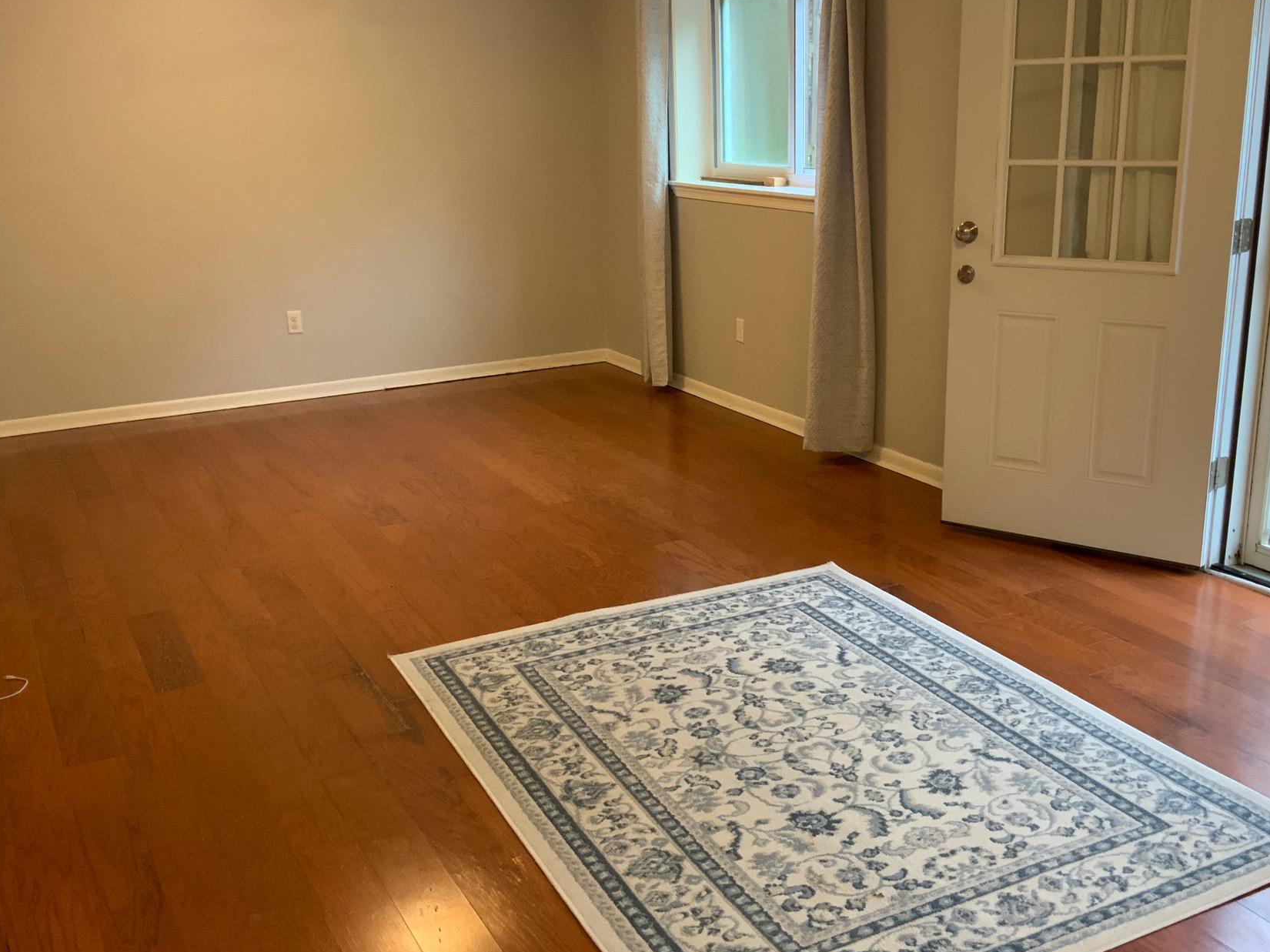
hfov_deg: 51.2
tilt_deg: -16.6
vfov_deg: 39.6
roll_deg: +0.5
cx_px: 732
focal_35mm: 36
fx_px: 1321
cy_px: 496
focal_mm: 3
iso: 125
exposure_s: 1/60
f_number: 1.8
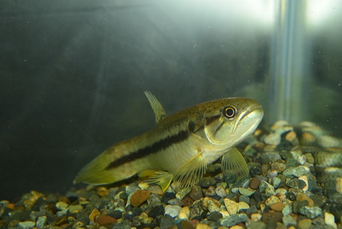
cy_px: 114
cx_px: 171
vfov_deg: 16.6
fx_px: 784
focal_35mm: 82
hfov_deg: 24.6
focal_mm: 55
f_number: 13
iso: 2000
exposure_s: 1/200
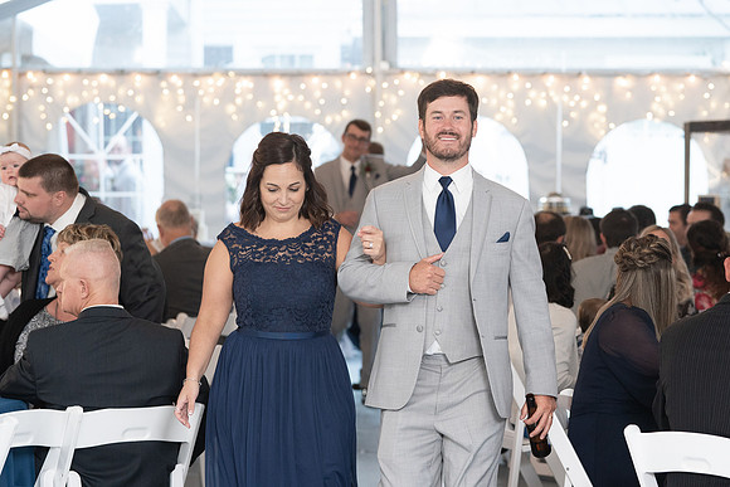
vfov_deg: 10.5
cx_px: 431
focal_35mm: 130
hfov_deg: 15.7
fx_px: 2642
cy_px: 215
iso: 2000
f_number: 4
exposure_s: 1/200
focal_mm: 96
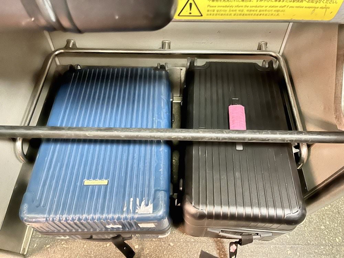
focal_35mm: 26
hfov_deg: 67.3
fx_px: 258
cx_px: 172
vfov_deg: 53.1
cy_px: 129
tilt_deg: -63.4
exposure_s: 1/12
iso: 500
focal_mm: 5.1
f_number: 1.6
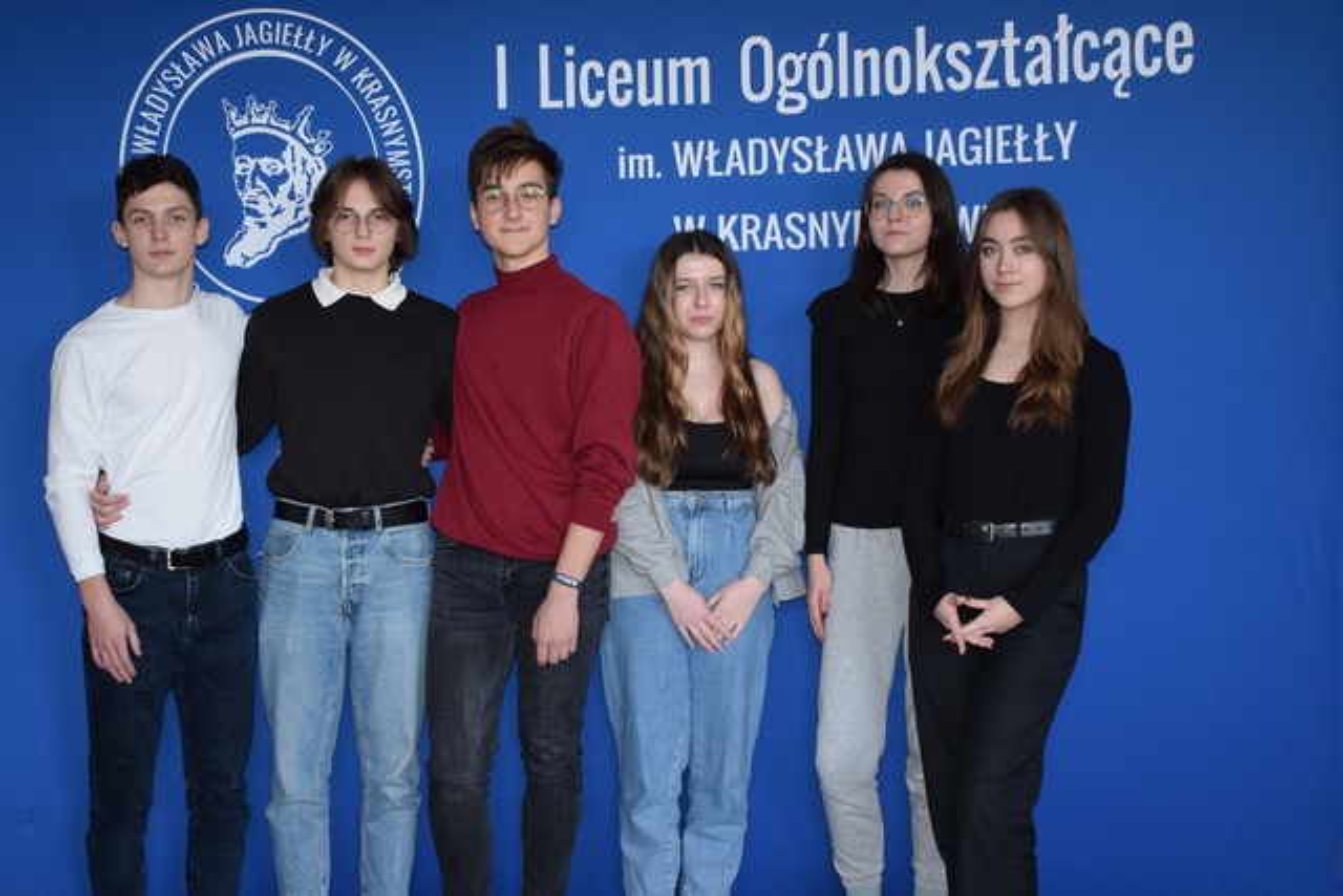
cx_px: 672
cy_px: 448
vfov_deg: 34.2
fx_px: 1455
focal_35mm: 39
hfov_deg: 49.5
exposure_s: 1/80
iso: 800
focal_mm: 26
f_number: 4.5
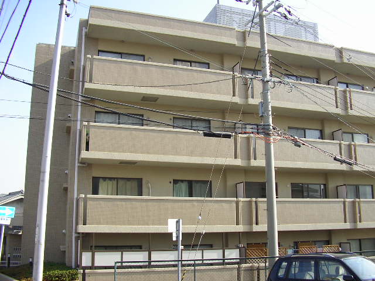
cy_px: 140
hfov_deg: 49.0
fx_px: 412
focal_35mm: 38
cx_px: 188
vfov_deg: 37.7
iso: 71
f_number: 2.9
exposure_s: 1/435
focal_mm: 5.8
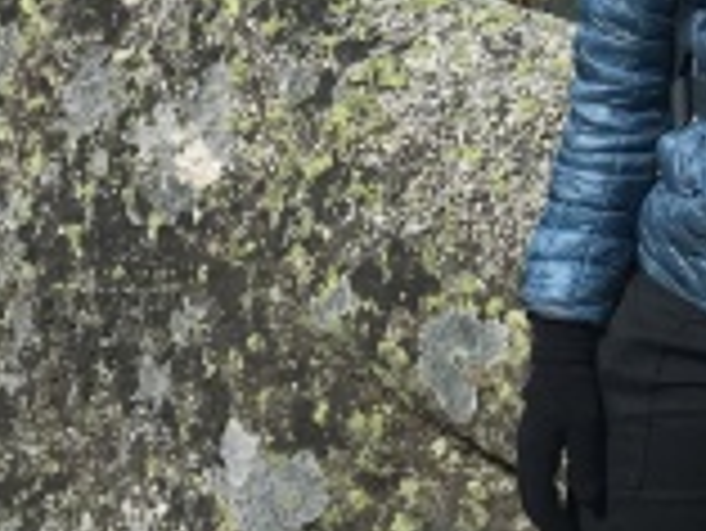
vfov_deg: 11.3
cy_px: -536
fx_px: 2408
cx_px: 913
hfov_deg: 15.8
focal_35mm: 118
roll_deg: +0.3
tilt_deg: -2.8
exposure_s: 1/2198
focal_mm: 4.15
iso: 25
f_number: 2.2
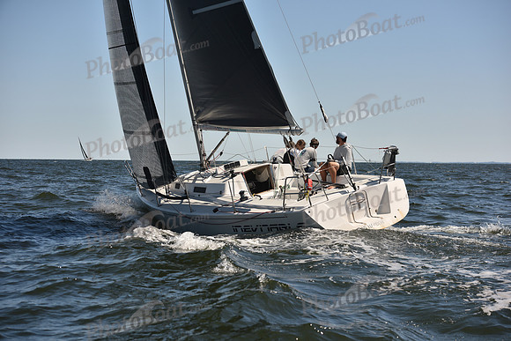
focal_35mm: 70
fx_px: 994
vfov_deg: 19.5
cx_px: 256
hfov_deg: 28.8
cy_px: 170
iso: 250
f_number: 4.5
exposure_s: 1/1600
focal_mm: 70
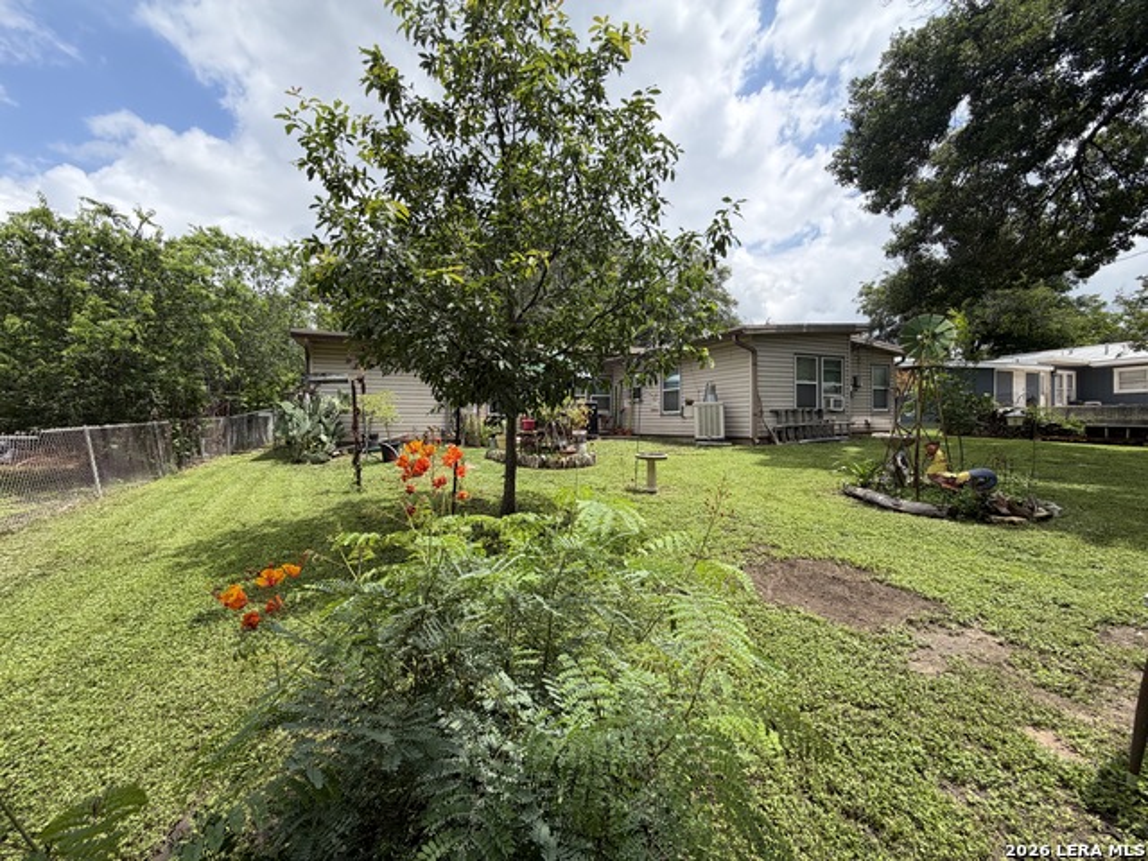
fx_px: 464
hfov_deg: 102.1
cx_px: 574
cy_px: 430
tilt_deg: -1.8
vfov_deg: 85.7
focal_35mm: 14
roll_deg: +0.1
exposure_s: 1/853
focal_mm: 2.22
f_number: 2.2
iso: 25
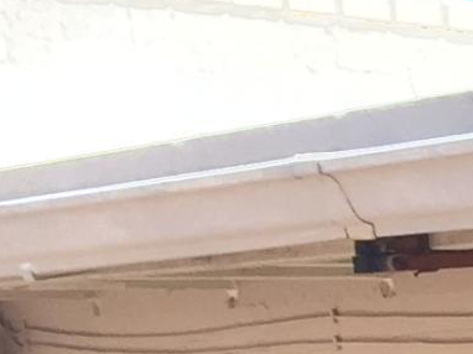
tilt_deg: -12.9
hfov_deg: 7.8
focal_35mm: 228
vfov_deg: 5.8
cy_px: 1235
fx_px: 3113
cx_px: 1319
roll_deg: -2.2
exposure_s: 1/542
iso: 32
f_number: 2.2
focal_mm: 4.15
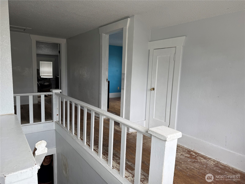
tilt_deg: -8.1
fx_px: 170
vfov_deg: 56.8
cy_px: 92
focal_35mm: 24
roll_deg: -1.8
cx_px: 122
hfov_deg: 71.6
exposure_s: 1/245
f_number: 1.78
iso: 100
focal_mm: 6.76
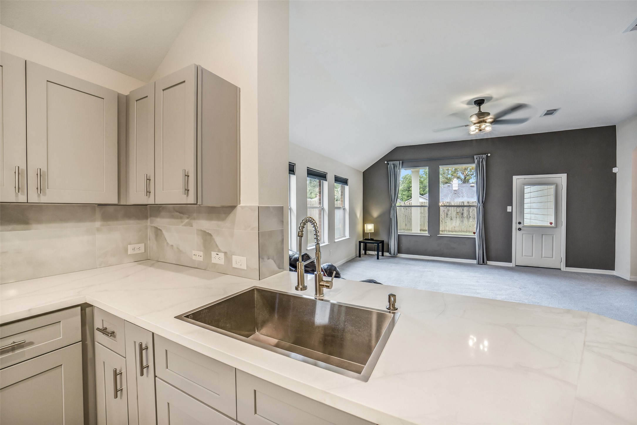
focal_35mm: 14
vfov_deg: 81.2
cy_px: 212
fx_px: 248
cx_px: 318
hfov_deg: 104.2
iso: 500
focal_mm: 14
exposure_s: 1/13
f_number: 11
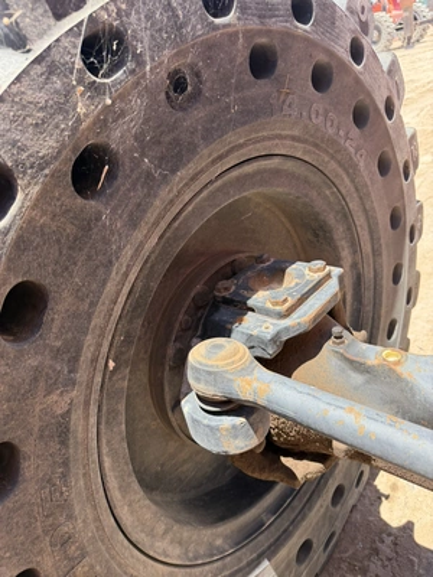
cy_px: 288
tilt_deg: -27.7
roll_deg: +15.3
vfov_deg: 71.6
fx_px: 400
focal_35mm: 24
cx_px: 216
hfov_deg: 56.8
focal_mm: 6.76
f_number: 1.78
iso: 100
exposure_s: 1/888
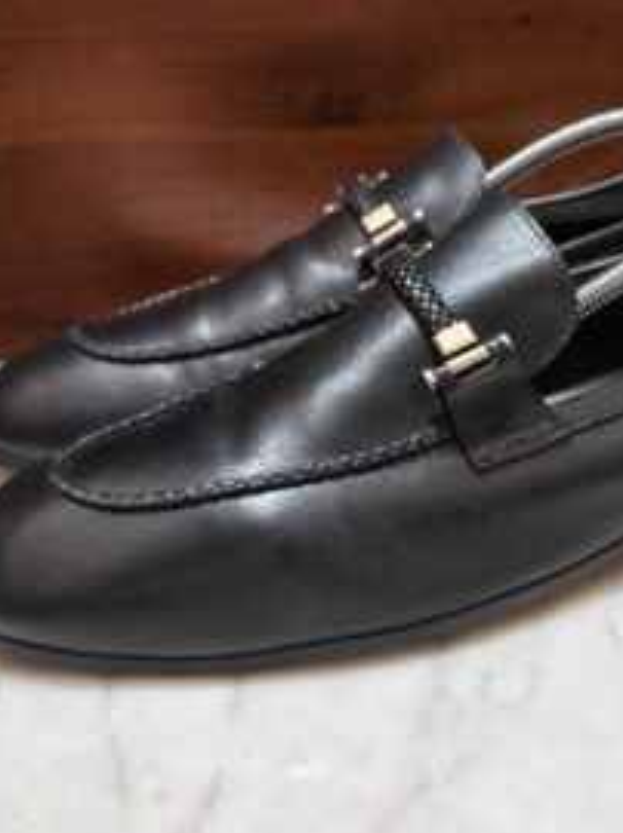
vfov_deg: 37.4
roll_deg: +1.8
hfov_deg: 28.0
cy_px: 335
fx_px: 1226
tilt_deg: -24.2
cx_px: 478
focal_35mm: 51
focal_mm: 6.76
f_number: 1.78
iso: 250
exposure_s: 1/50
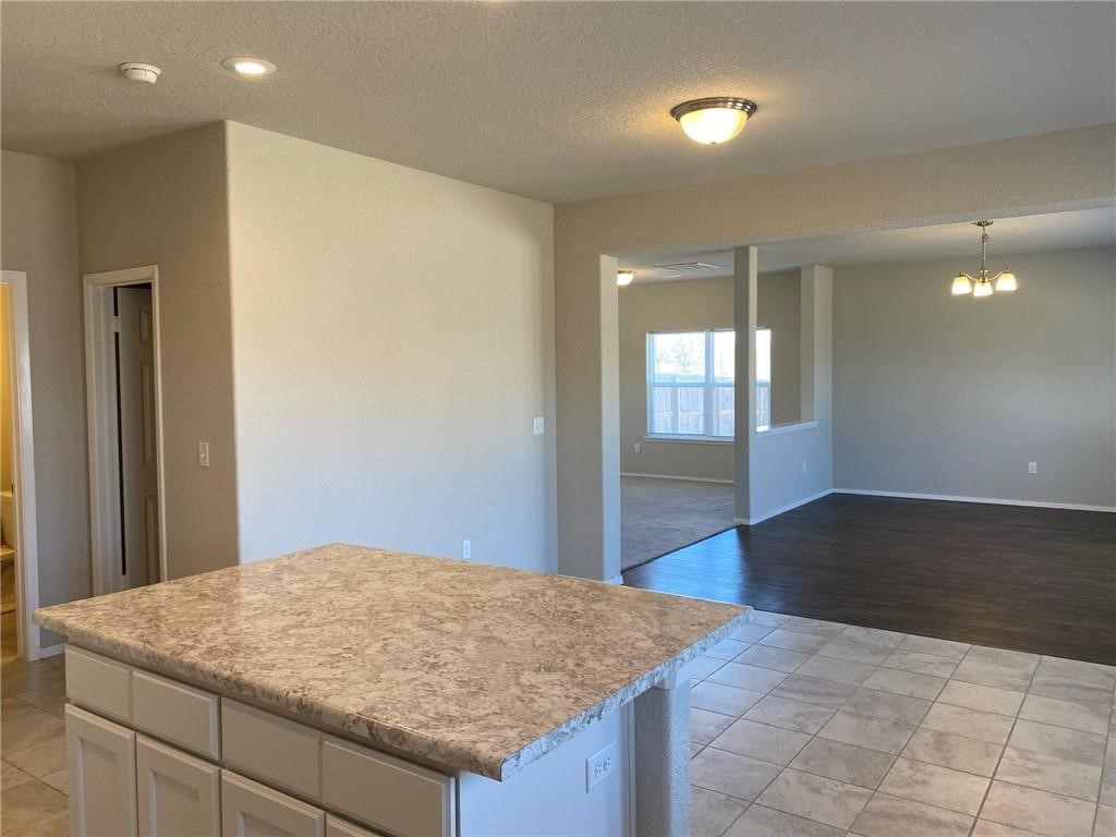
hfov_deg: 67.3
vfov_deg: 53.1
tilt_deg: -2.6
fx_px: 838
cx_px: 558
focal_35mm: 26
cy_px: 418
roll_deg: +1.2
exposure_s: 1/120
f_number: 1.8
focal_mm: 4.25
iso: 125
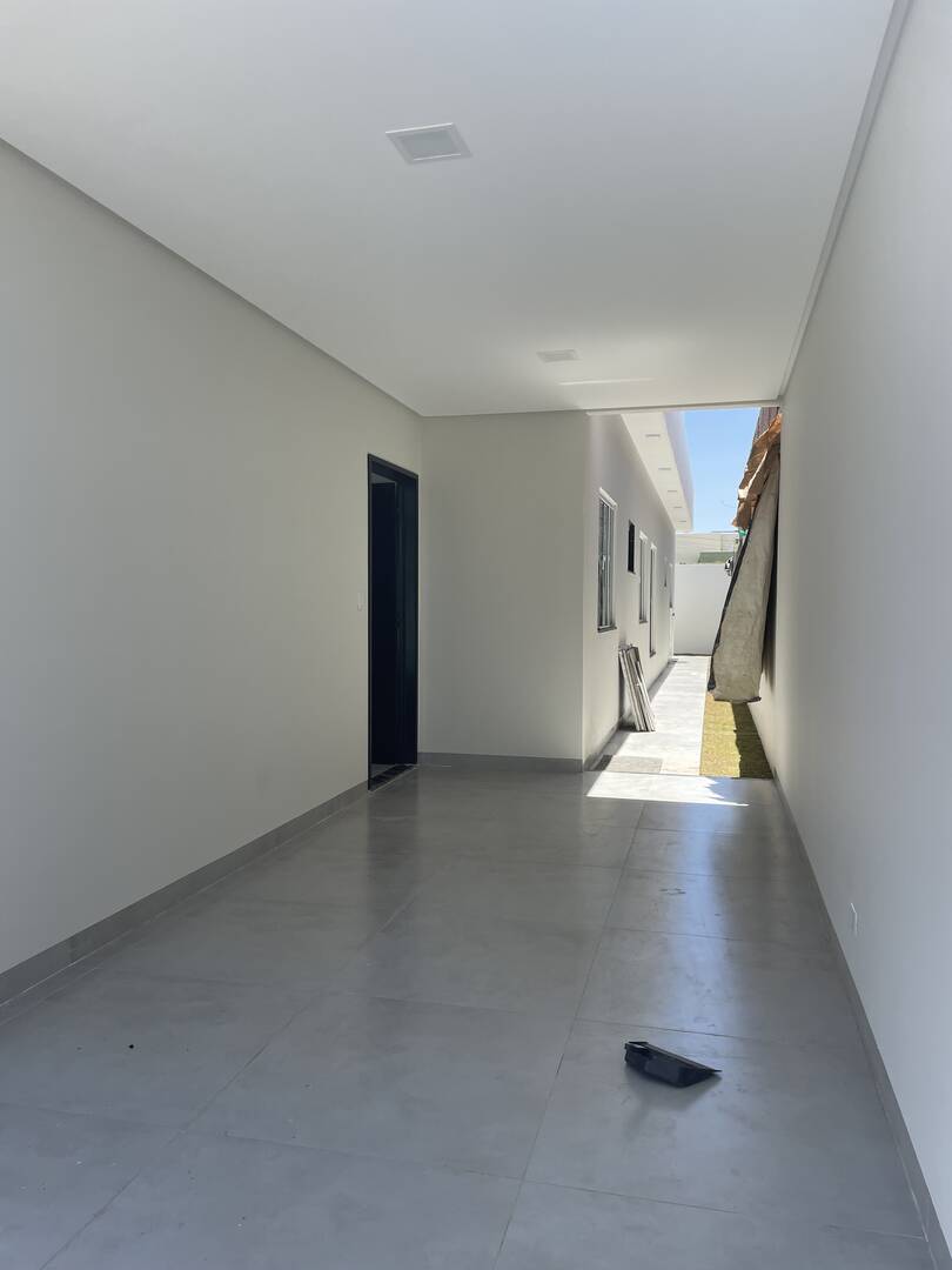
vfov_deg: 67.3
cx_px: 476
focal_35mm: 26
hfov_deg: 53.1
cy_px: 635
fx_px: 953
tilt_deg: -0.5
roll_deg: +0.3
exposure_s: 1/1195
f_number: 1.6
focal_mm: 4.2
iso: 32
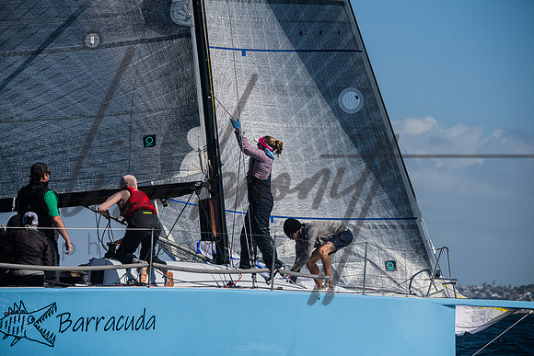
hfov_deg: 10.8
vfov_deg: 7.2
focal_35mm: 190
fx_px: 2819
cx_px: 267
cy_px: 178
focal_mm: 190
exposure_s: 1/6400
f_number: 6.3
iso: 400
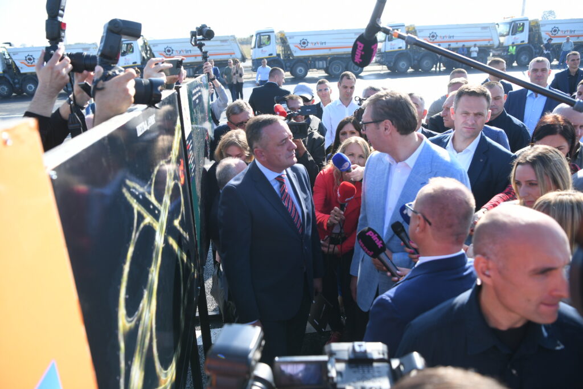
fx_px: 470
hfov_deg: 63.7
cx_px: 292
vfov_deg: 45.0
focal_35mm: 29
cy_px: 194
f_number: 4
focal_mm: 29
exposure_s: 1/500
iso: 200
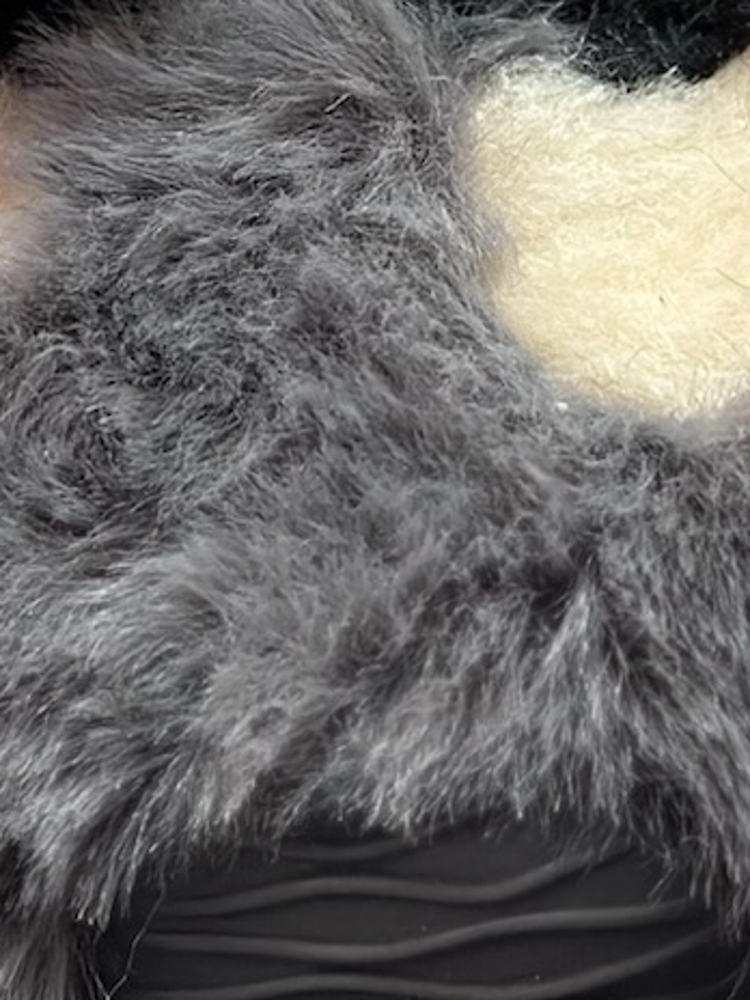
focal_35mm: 212
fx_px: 6124
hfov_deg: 7.0
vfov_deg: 9.1
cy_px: -575
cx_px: 246
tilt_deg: -58.0
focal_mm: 6.86
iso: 80
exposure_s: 1/962
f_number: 1.78
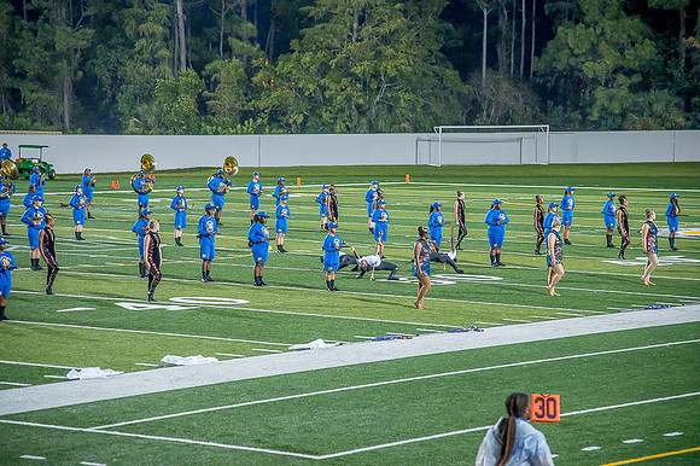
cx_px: 350
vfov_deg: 11.4
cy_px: 233
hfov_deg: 17.1
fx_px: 2332
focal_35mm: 120
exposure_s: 1/200
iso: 2000
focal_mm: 120
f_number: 4
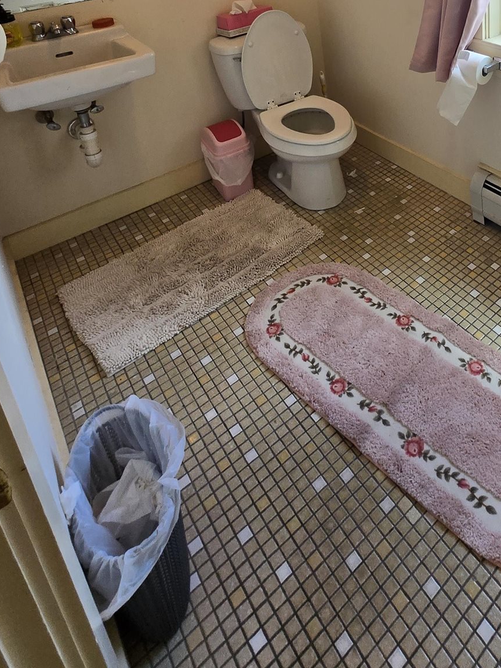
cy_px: 37
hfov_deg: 49.6
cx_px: 409
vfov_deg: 55.7
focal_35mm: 26
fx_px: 502
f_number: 2.2
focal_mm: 1.7
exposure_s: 1/60
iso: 64
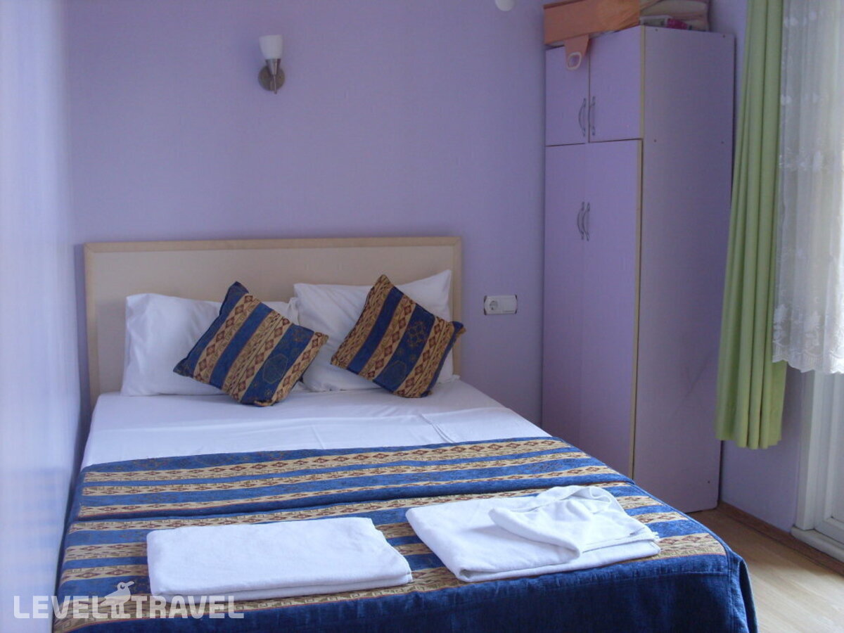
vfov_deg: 37.7
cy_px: 316
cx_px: 422
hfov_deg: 49.0
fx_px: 927
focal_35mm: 38
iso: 100
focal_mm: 6.3
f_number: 2.8
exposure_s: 1/45
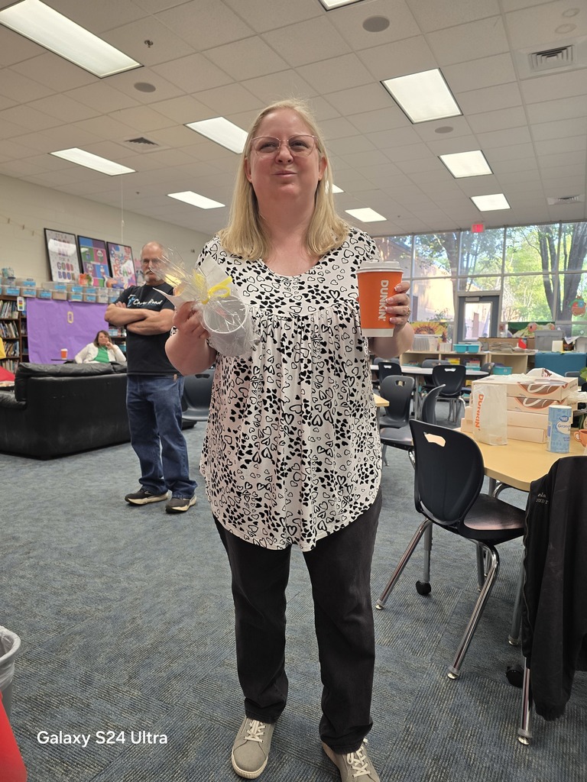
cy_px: 391
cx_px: 294
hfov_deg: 58.9
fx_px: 520
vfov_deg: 73.9
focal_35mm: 23
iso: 125
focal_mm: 6.3
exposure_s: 1/120
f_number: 1.7
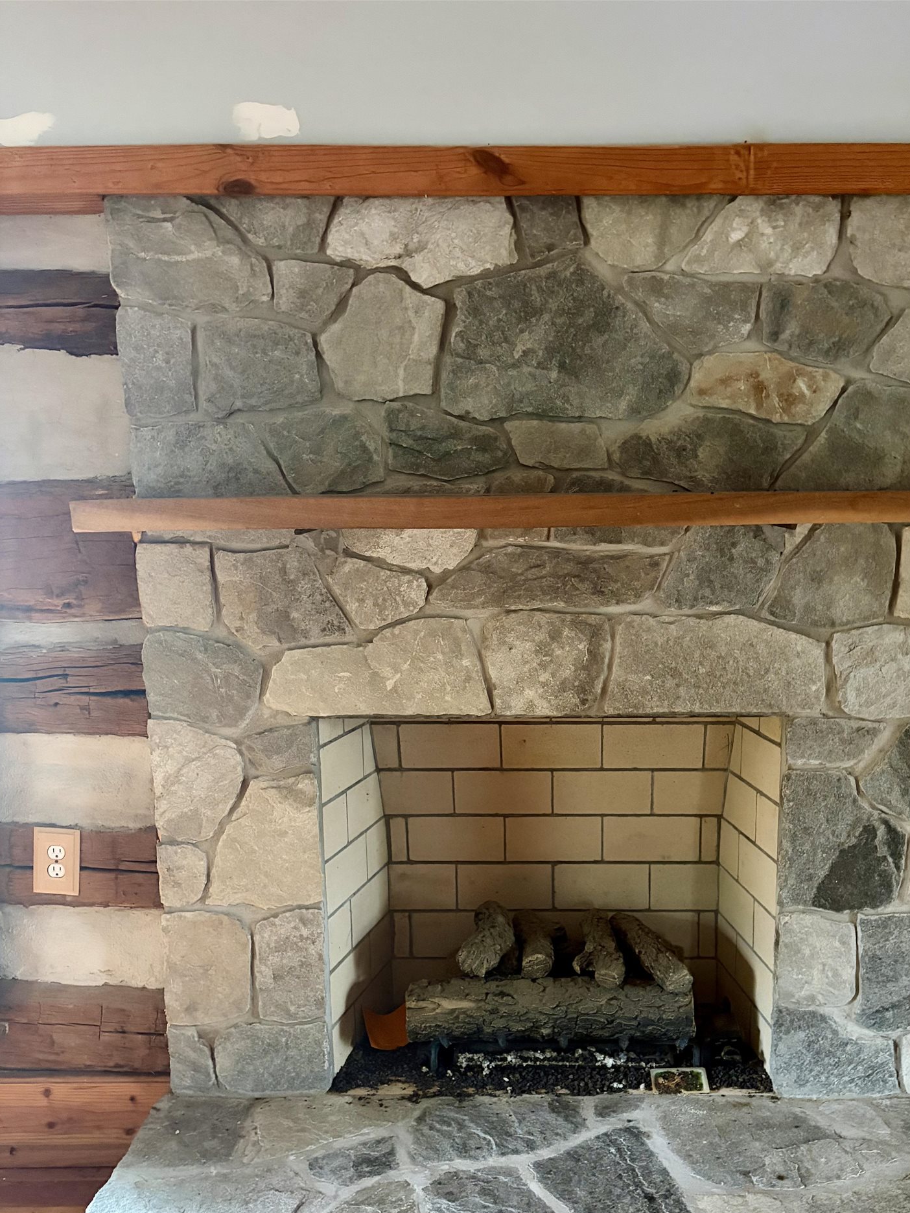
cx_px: 555
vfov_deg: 56.2
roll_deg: +0.0
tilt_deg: -12.3
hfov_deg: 43.9
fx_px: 1122
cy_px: 746
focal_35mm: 32
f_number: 1.6
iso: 640
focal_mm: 5.96
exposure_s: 1/30
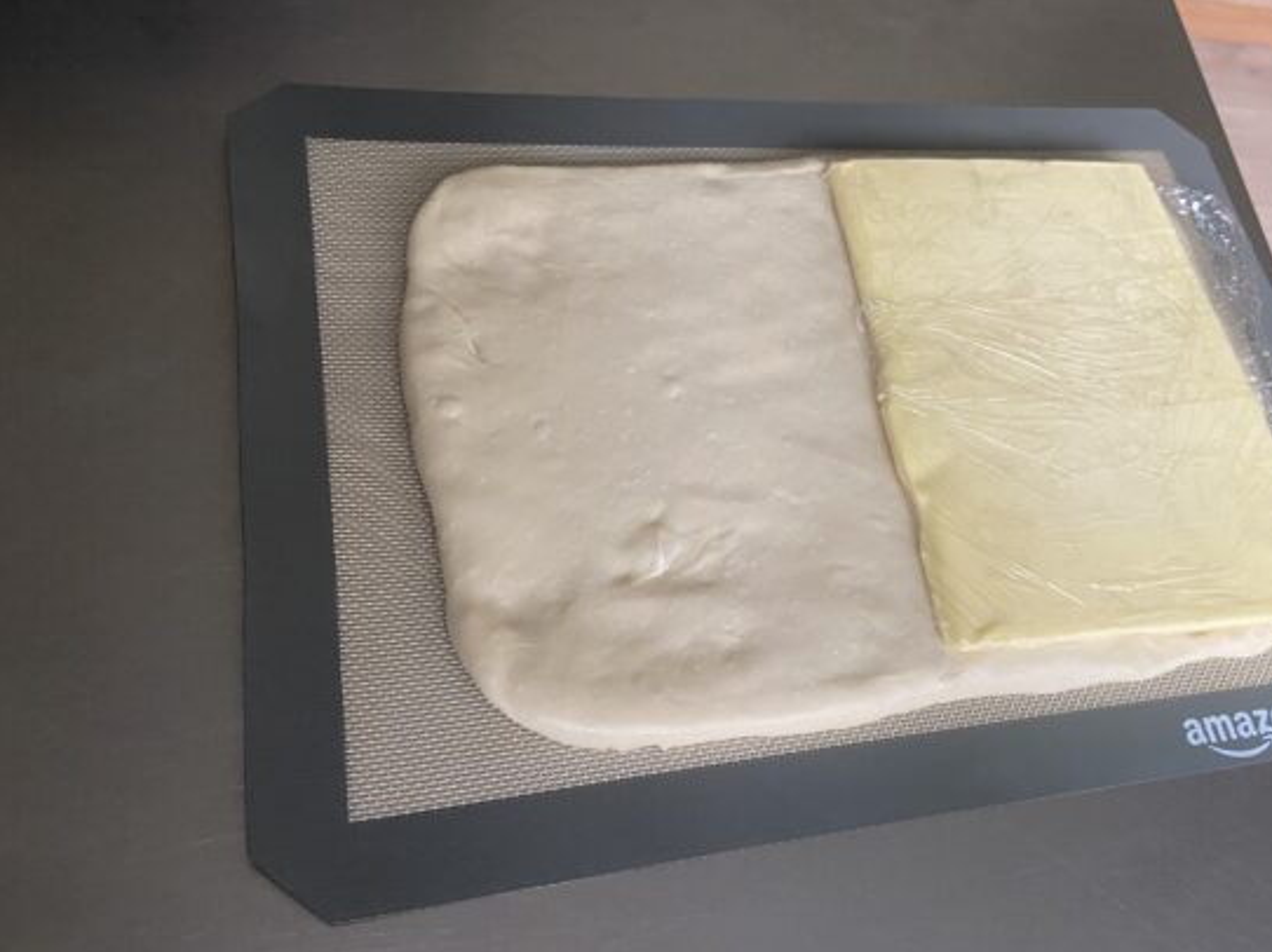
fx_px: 1175
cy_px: 471
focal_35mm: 32
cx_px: 738
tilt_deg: -59.7
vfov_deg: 44.1
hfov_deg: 56.6
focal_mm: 4.25
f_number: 1.8
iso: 200
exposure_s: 1/60
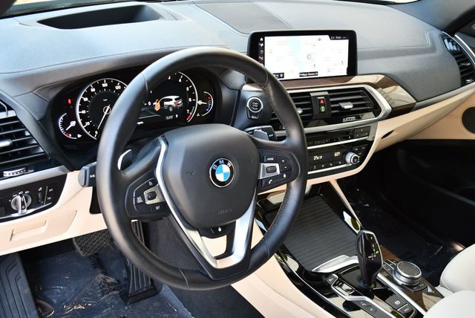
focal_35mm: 36
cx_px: 238
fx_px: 475
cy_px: 159
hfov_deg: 53.1
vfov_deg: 36.9
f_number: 3.5
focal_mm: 18
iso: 800
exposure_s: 1/200
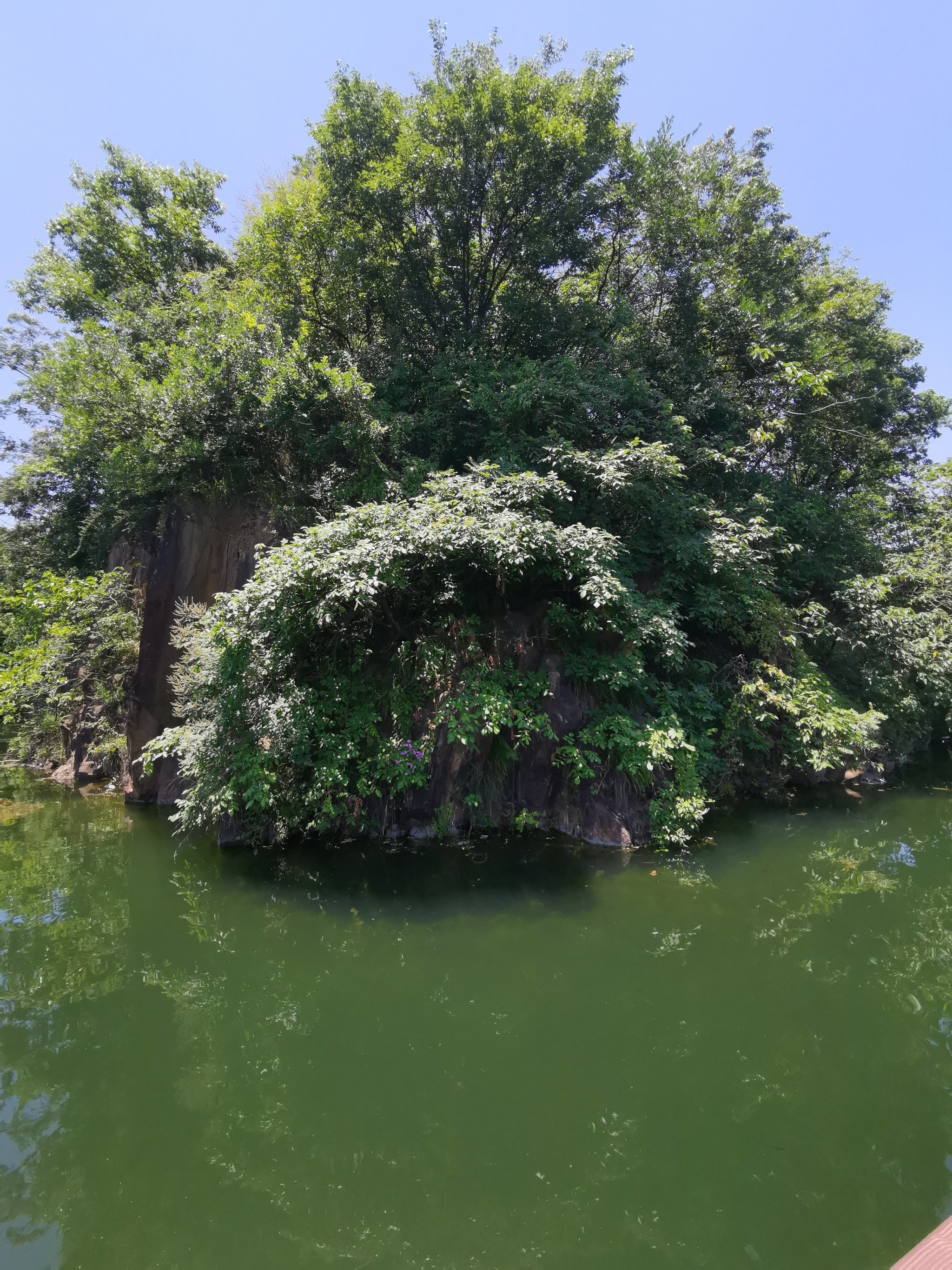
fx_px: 623
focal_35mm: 17
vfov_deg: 91.0
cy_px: 635
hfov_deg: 74.7
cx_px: 476
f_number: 2.2
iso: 50
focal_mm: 2.26
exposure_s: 1/625
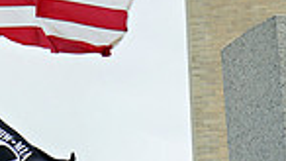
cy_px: -216
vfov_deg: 2.2
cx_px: 55
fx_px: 4212
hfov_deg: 3.9
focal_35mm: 556
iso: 100
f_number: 10
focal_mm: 115
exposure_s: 1/125
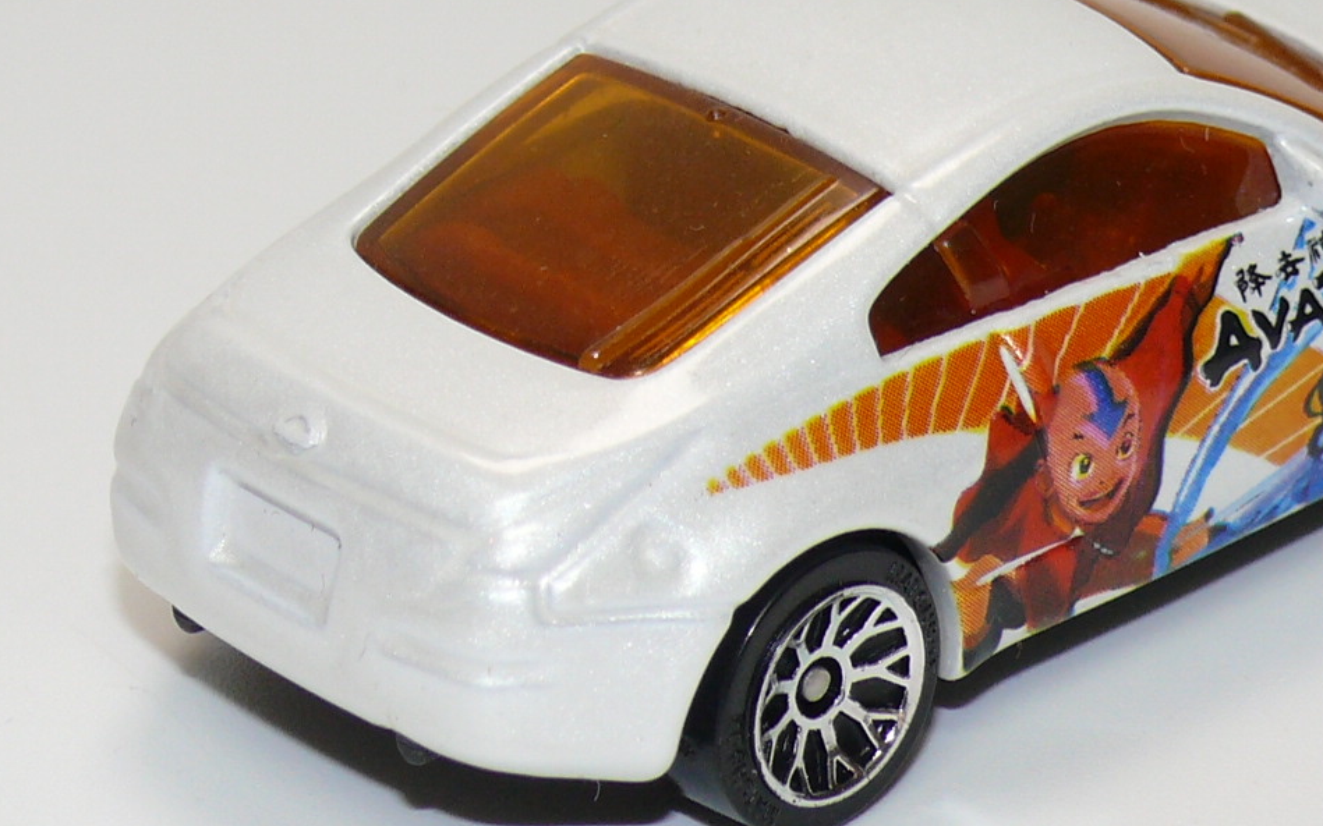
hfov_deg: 10.8
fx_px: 6958
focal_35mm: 193
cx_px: 898
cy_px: 259
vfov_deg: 6.8
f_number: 4
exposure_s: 1/30
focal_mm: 13.8
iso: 100
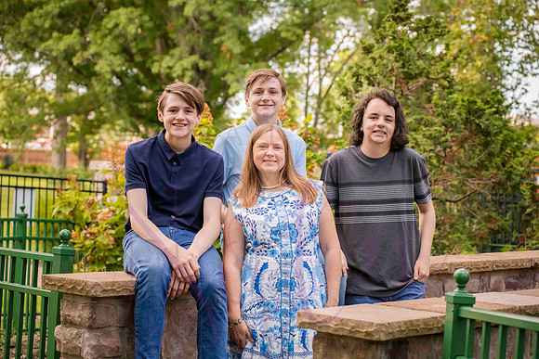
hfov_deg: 25.4
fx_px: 1198
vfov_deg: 17.1
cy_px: 180
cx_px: 270
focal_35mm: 80
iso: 400
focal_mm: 80
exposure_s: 1/320
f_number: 5.6
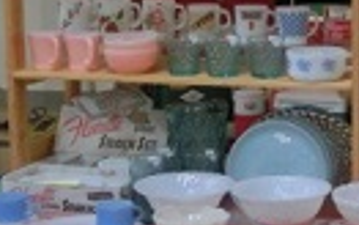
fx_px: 1067
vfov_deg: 12.0
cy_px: 60
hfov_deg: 19.0
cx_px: 271
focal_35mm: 109
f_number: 3.5
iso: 800
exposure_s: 1/100
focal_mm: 5.36
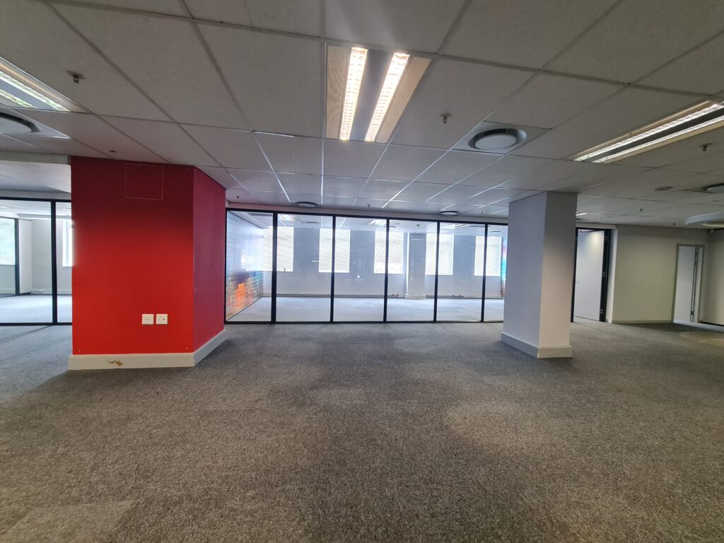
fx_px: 272
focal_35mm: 13
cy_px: 272
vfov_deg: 89.9
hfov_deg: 106.2
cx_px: 362
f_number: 2.2
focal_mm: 2.2
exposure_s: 1/50
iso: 320
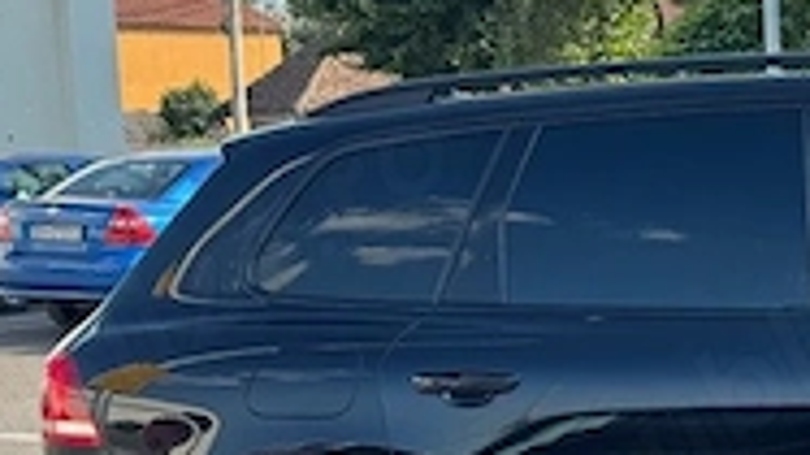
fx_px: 1803
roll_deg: +0.9
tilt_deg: -6.7
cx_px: 1014
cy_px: 347
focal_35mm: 84
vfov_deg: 14.3
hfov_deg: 22.9
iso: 80
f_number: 1.78
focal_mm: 6.76
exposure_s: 1/1193
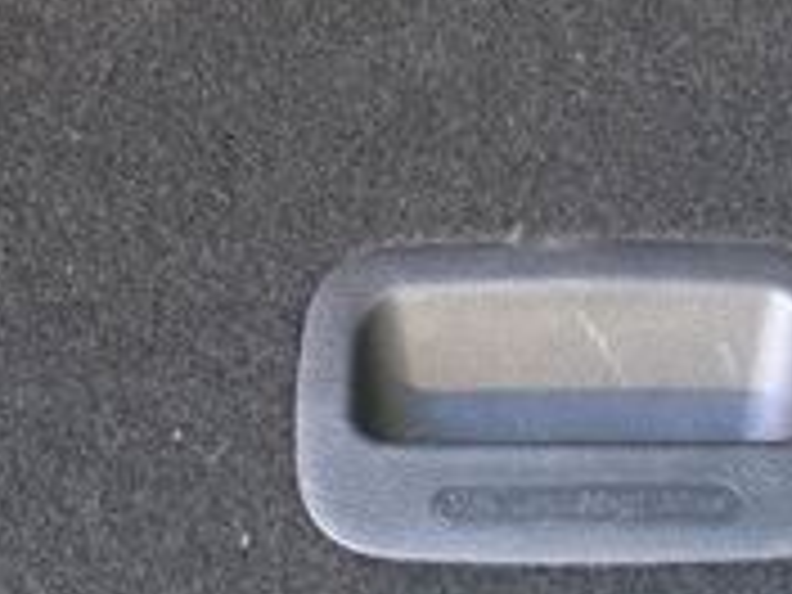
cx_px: 477
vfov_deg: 10.0
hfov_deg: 14.7
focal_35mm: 134
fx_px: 3066
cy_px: -698
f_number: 1.7
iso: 1250
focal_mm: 6.3
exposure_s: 1/17.2
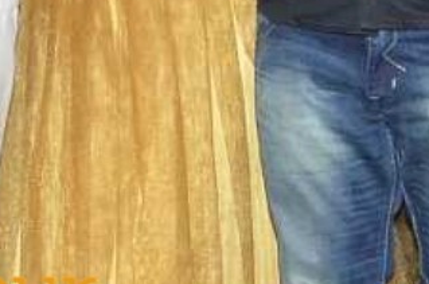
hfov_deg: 9.0
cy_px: -174
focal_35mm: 224
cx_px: -202
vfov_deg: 6.0
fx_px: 2657
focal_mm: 21
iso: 1250
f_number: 7.1
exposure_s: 1/125
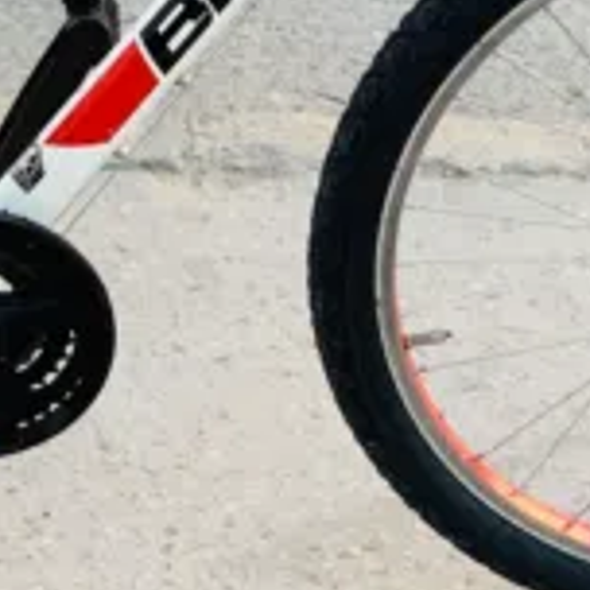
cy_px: -140
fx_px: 3722
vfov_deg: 8.9
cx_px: 12
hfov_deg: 9.0
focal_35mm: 193
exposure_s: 1/122
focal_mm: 6
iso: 32
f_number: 2.4
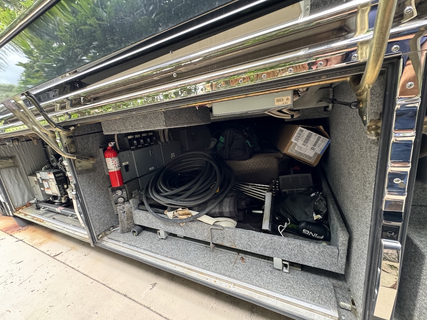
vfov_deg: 85.7
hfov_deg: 102.1
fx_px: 173
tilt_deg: -15.3
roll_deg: +5.3
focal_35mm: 14
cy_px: 160
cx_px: 214
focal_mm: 2.22
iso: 320
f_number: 2.2
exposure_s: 1/64
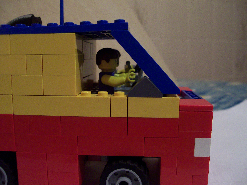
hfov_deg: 51.4
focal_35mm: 36
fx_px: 257
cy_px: 92
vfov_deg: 39.7
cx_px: 124
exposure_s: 1/8
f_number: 2.7
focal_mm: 6
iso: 160
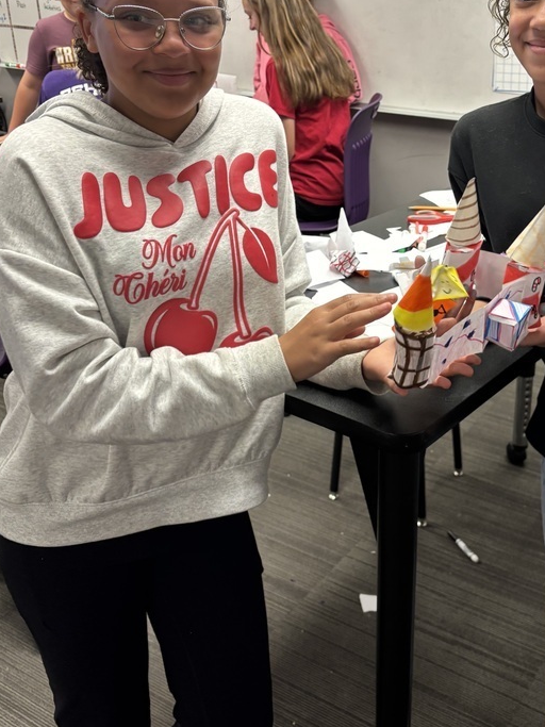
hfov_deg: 36.2
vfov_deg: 47.8
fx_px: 819
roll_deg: -1.1
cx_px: 386
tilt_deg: -24.5
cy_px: 328
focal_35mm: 39
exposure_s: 1/60
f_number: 1.6
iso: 160
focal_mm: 5.96
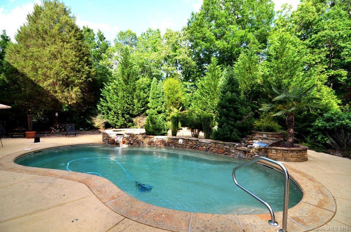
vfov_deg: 71.8
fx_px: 161
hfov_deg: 95.1
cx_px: 176
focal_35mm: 16
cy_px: 116
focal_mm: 11
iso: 140
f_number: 4
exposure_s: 1/250
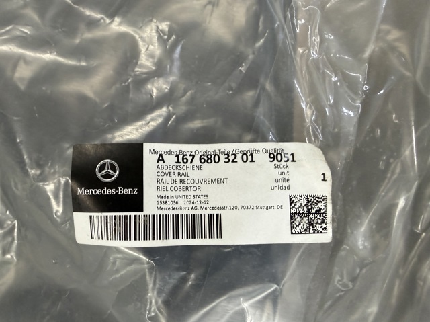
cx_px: 215
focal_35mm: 24
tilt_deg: -75.1
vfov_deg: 56.8
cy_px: 161
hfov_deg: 71.6
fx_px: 298
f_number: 2.2
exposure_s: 1/50
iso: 200
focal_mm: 2.22
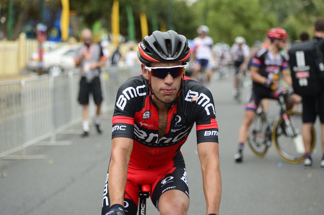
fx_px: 1259
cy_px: 108
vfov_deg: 9.8
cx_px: 162
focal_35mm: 140
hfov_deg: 14.7
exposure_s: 1/1000
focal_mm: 140
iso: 1000
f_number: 5.6
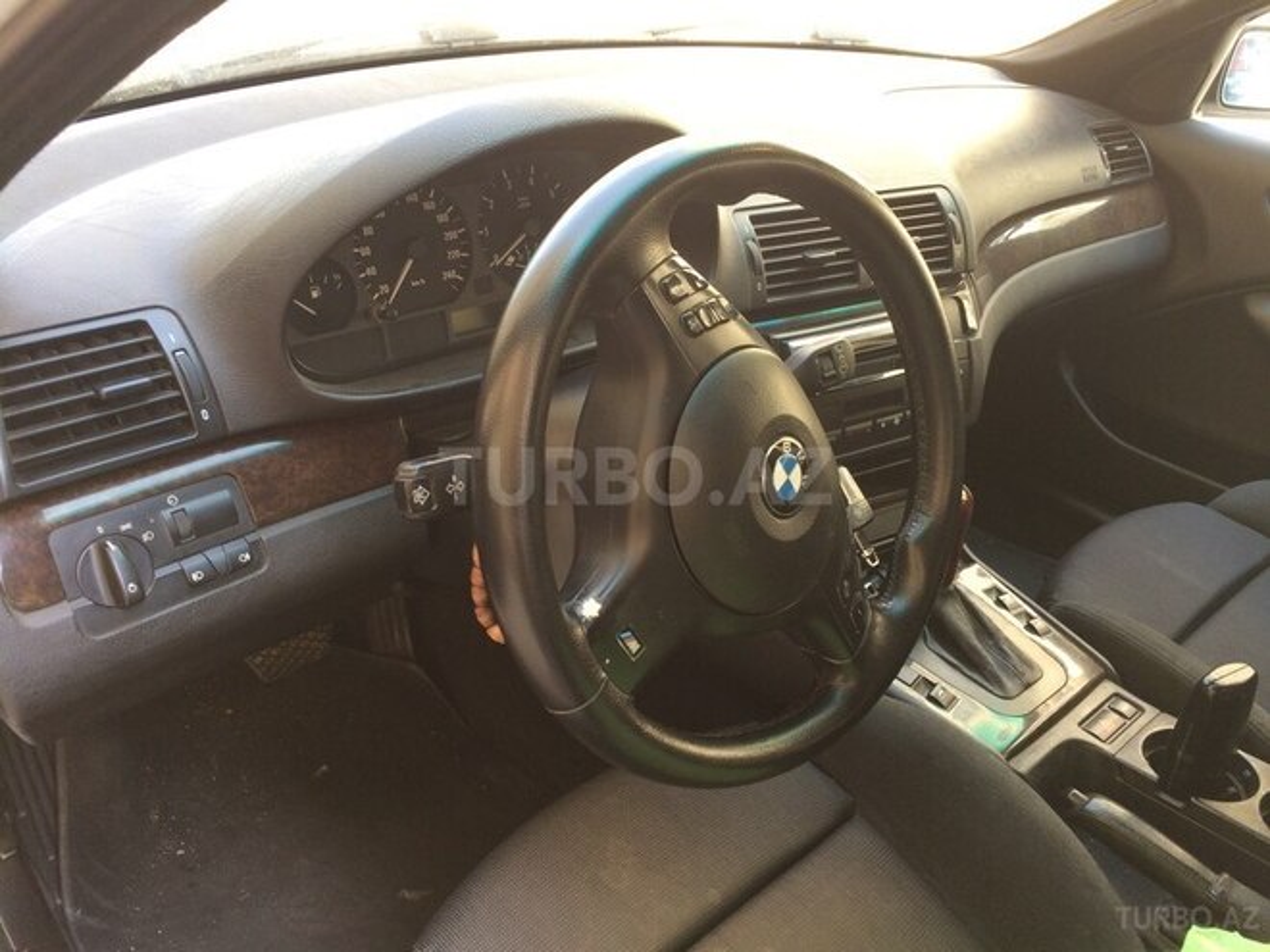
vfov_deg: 48.2
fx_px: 1064
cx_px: 635
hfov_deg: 61.7
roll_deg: -8.3
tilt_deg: -30.6
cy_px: 476
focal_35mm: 29
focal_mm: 4.15
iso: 40
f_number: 2.2
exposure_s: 1/50
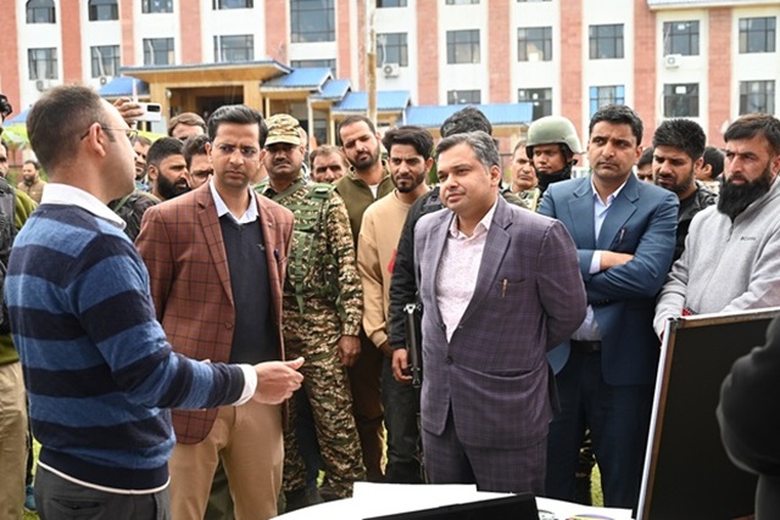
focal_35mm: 44
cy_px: 260
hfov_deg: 44.5
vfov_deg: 30.5
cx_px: 390
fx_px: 953
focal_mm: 44
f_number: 4.5
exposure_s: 1/250
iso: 200
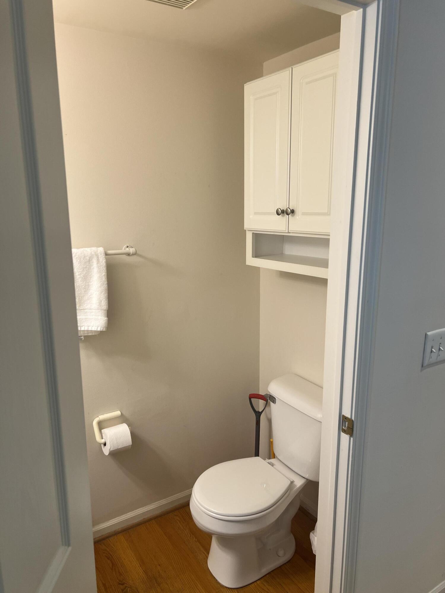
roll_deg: +0.1
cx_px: 222
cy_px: 296
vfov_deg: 67.3
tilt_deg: -11.3
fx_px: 446
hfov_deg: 53.1
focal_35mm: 26
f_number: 1.5
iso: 80
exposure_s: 1/60
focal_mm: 5.7
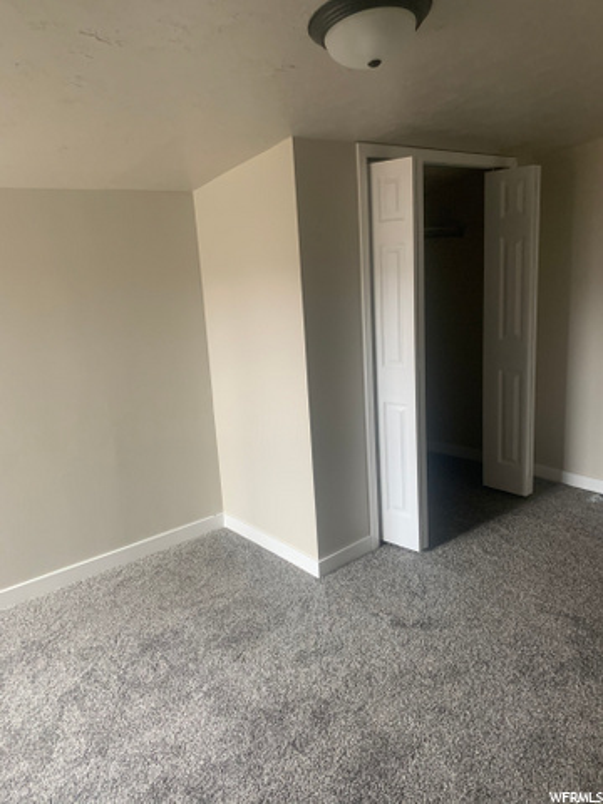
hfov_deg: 53.1
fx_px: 604
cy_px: 402
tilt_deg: -13.7
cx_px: 302
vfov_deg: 67.3
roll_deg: +3.1
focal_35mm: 26
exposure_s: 1/60
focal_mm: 4.25
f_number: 1.8
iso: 200
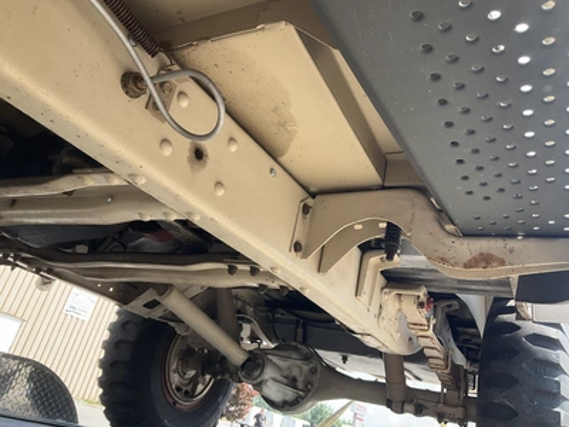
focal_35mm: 29
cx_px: 284
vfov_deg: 48.2
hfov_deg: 61.7
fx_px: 477
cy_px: 214
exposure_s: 1/346
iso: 25
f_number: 1.8
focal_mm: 3
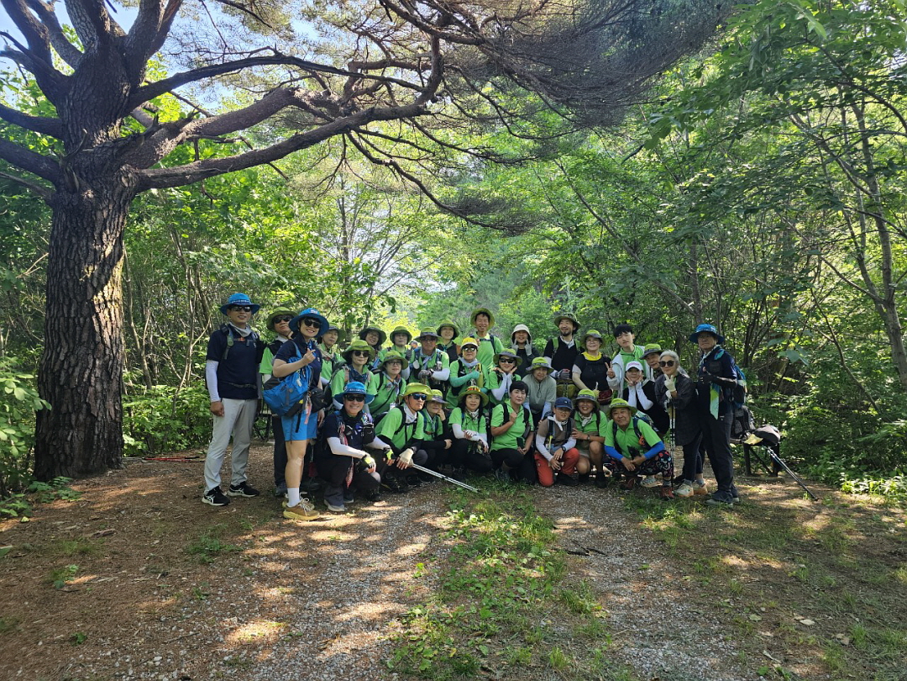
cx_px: 454
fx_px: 603
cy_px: 340
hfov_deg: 73.9
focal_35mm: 23
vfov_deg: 58.9
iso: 100
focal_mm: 6.3
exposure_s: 1/182
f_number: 1.7
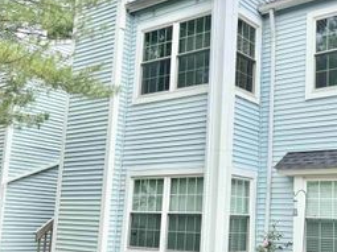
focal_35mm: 47
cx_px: 255
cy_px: 150
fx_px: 457
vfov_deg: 30.8
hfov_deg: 39.3
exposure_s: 1/2907
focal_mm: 6.76
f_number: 1.78
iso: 100
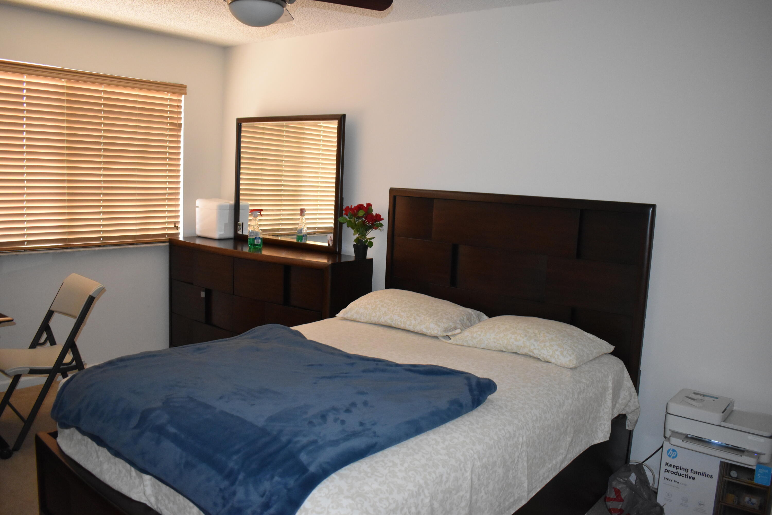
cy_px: 258
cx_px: 386
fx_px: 643
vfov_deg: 43.6
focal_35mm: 30
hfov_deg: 61.9
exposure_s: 1/60
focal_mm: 20
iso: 2500
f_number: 3.5
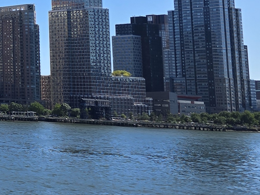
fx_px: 774
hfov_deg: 15.3
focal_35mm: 103
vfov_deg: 13.9
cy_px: -40
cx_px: -262
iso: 12
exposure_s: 1/939
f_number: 1.7
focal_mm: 6.3
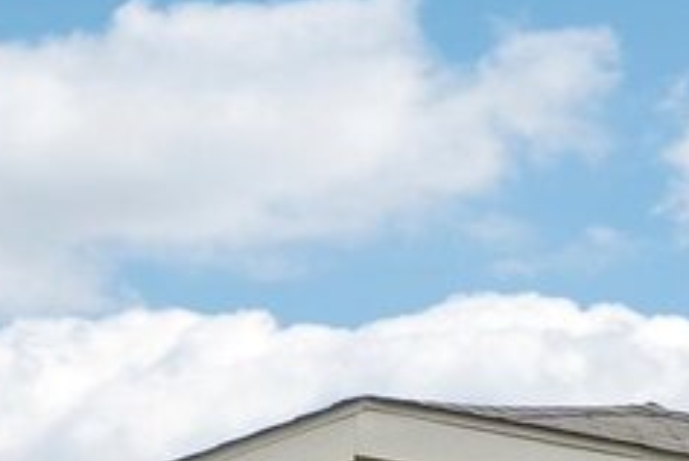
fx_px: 2625
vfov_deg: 8.3
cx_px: 780
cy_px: 1430
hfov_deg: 14.6
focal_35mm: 137
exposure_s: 1/1600
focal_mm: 20
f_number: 8
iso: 800
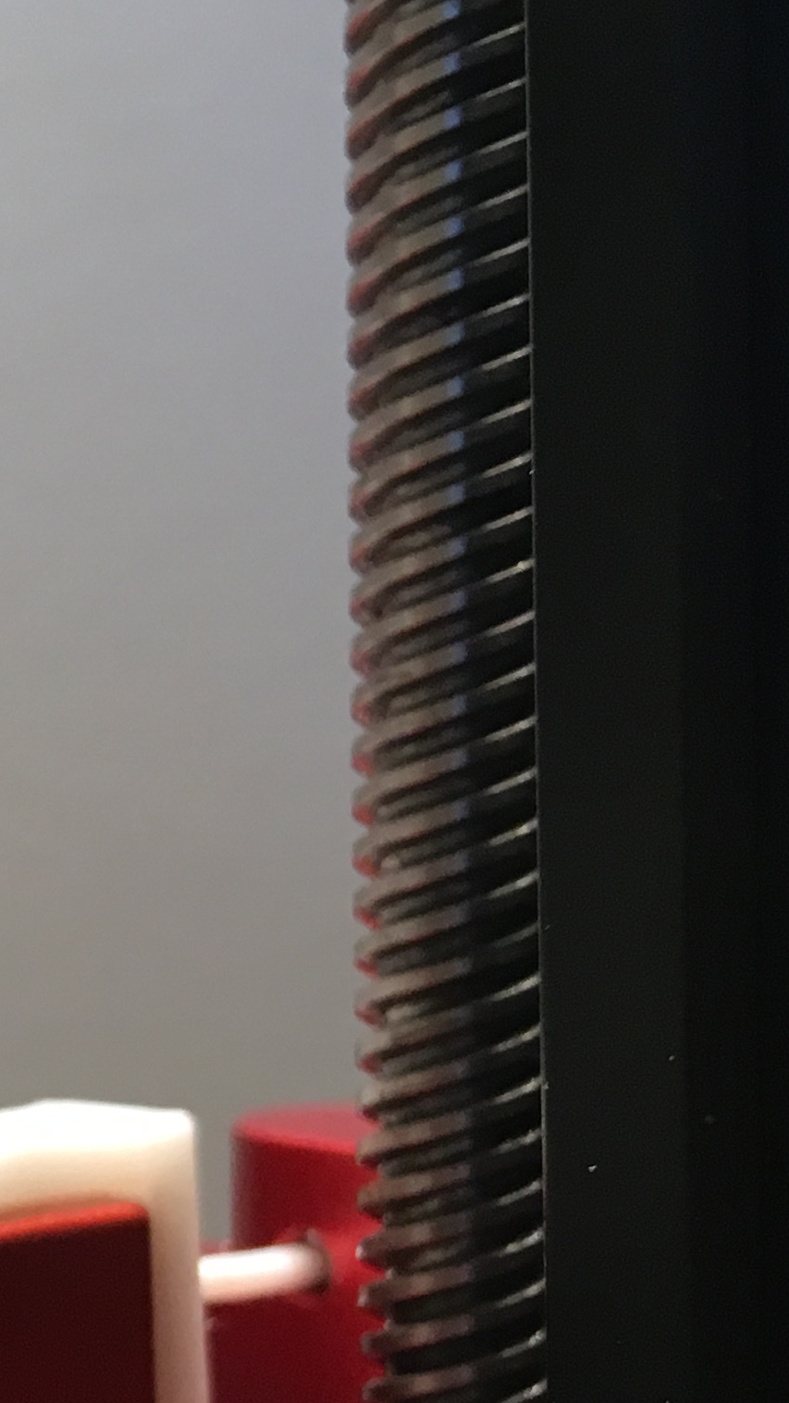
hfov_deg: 12.5
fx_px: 3125
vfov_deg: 25.2
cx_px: -835
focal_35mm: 84
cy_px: 952
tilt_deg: -4.2
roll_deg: +4.1
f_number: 2.2
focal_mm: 4.15
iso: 64
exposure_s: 1/30
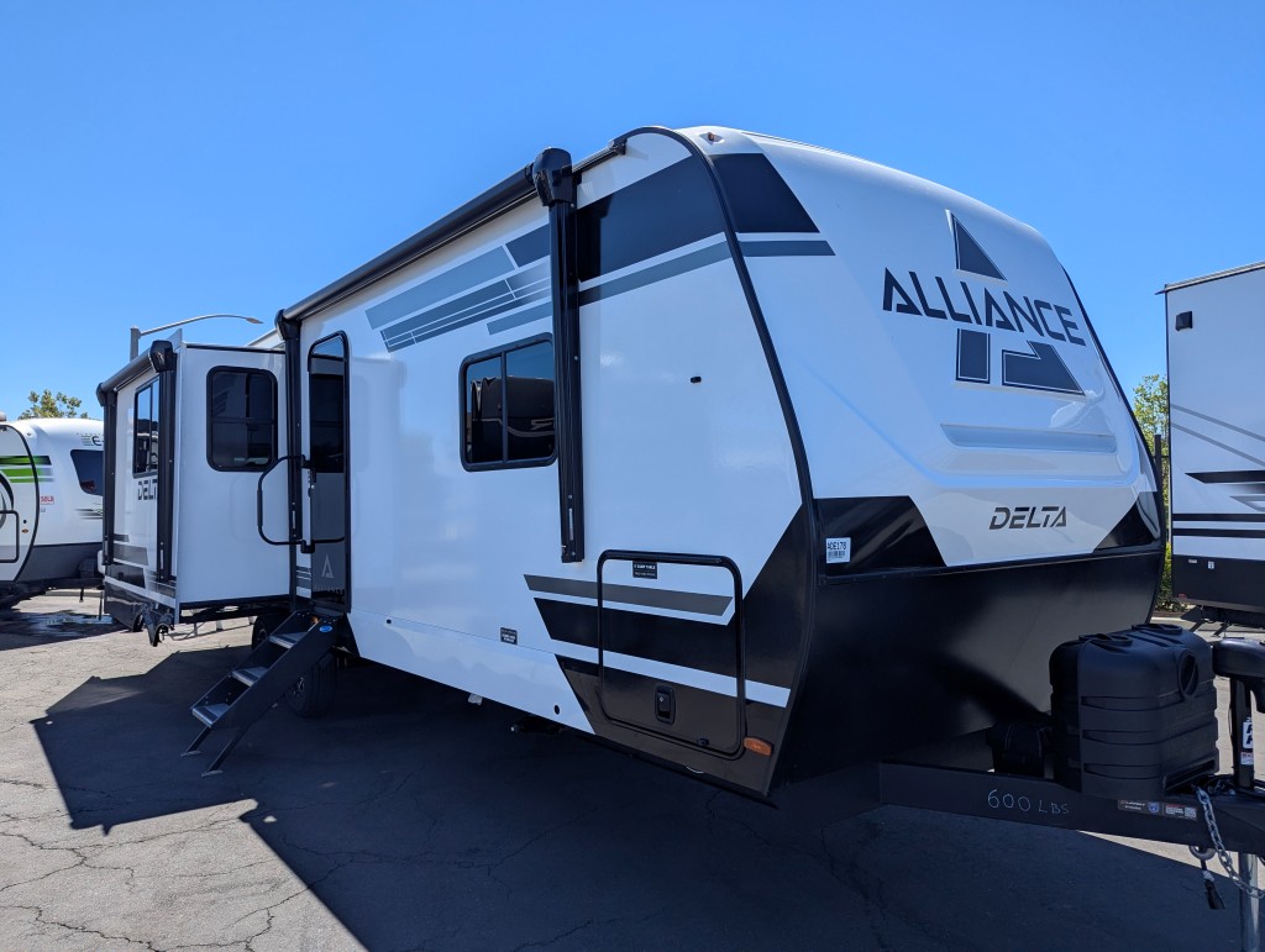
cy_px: 476
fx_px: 878
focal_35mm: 24
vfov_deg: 56.9
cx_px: 632
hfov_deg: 71.5
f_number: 1.85
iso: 46
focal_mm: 6.81
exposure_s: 1/1770
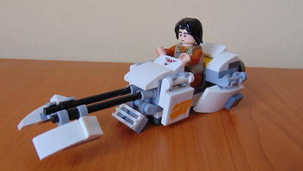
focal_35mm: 37
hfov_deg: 54.0
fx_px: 297
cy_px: 90
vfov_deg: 32.0
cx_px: 148
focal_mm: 5.8
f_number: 3.2
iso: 80
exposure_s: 1/50
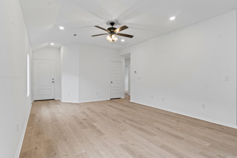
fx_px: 118
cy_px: 79
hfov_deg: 90.0
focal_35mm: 18
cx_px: 118
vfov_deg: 67.4
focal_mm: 12
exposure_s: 1/6
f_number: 9
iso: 250
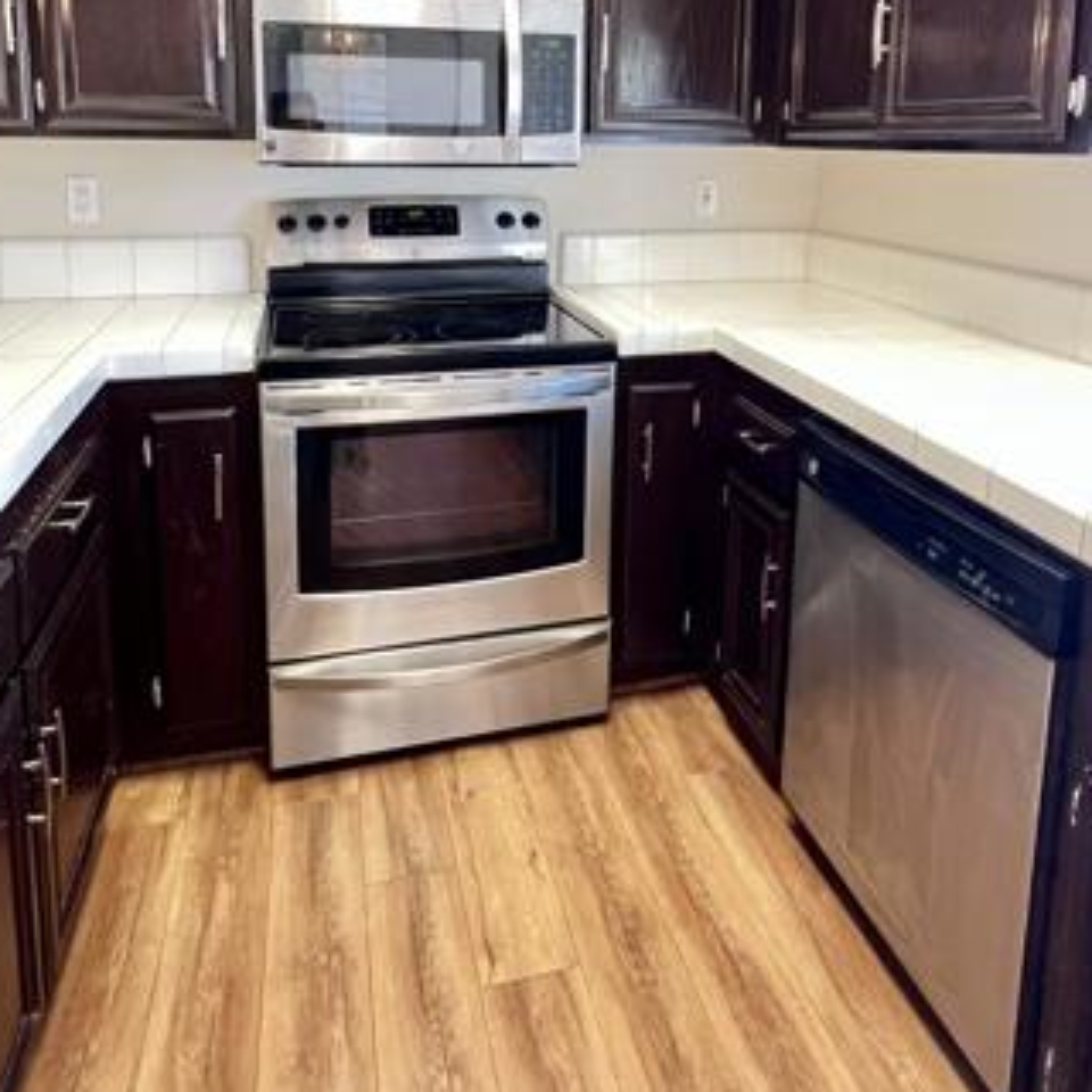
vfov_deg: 62.8
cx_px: 549
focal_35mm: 23
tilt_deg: -7.5
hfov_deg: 67.3
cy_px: 256
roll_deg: -1.4
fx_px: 821
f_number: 1.8
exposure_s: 1/60
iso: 640
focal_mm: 1.57
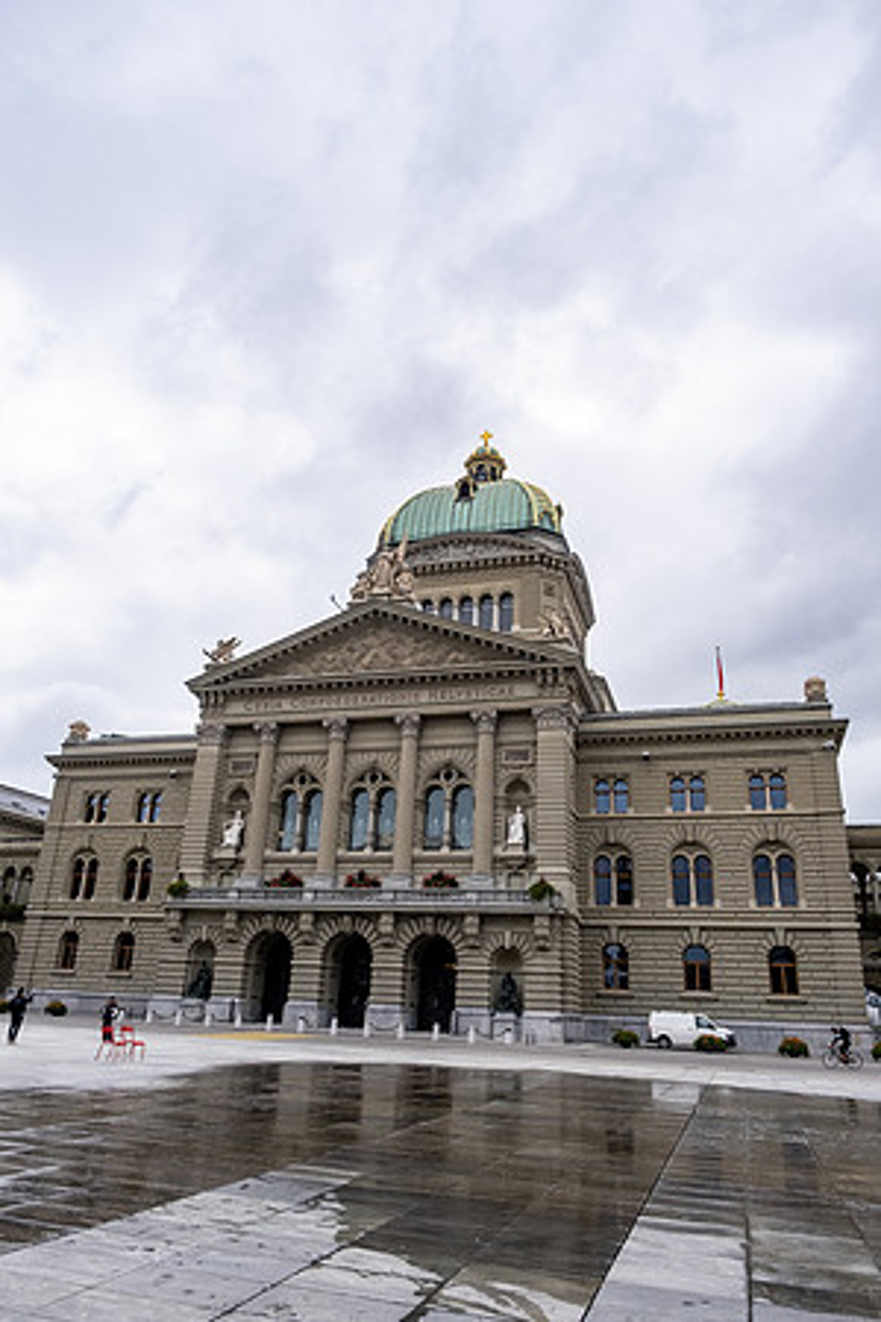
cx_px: 440
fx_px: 881
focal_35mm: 24
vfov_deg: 73.7
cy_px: 661
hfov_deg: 53.1
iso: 320
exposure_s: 1/480
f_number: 5
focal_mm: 16
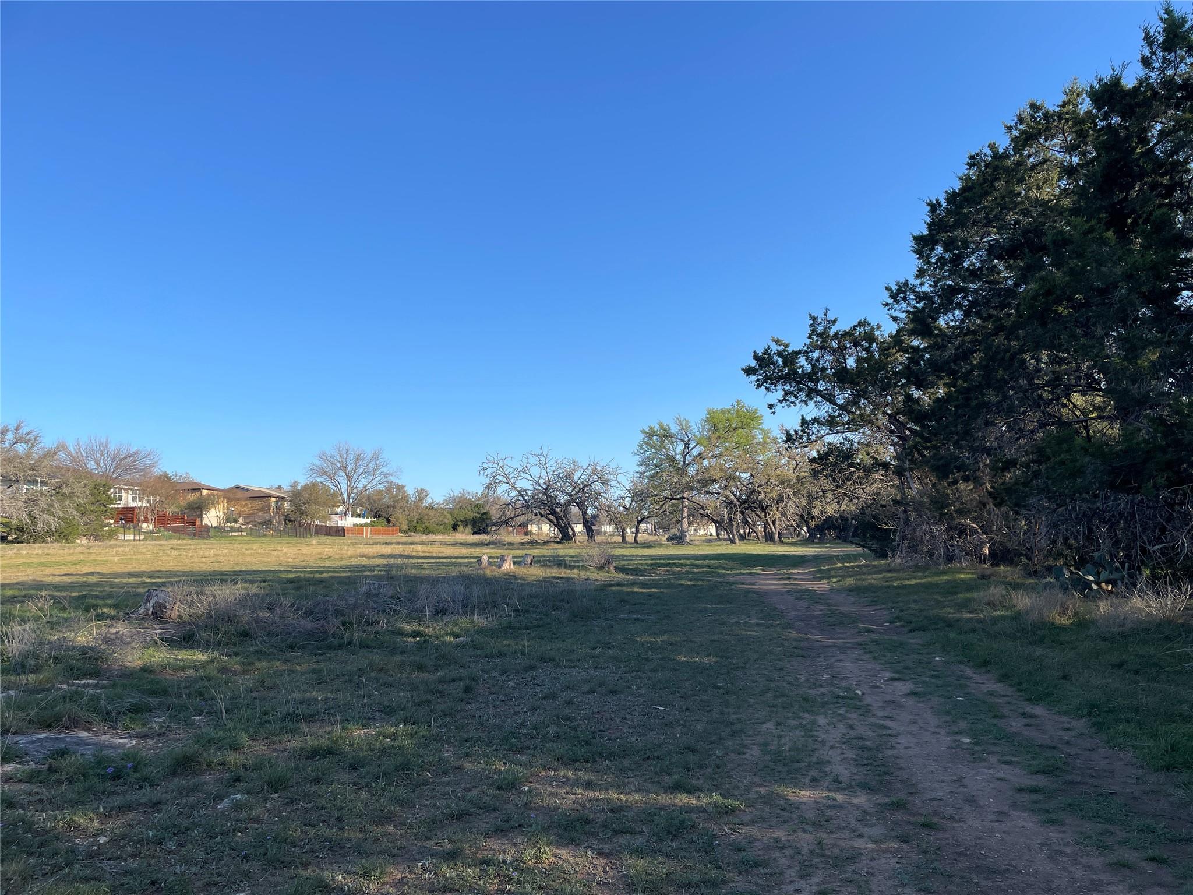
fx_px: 896
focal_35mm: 26
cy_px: 448
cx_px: 596
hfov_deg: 67.3
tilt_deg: +4.5
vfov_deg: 53.1
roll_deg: +2.2
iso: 32
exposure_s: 1/1825
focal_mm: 4.2
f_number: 1.6
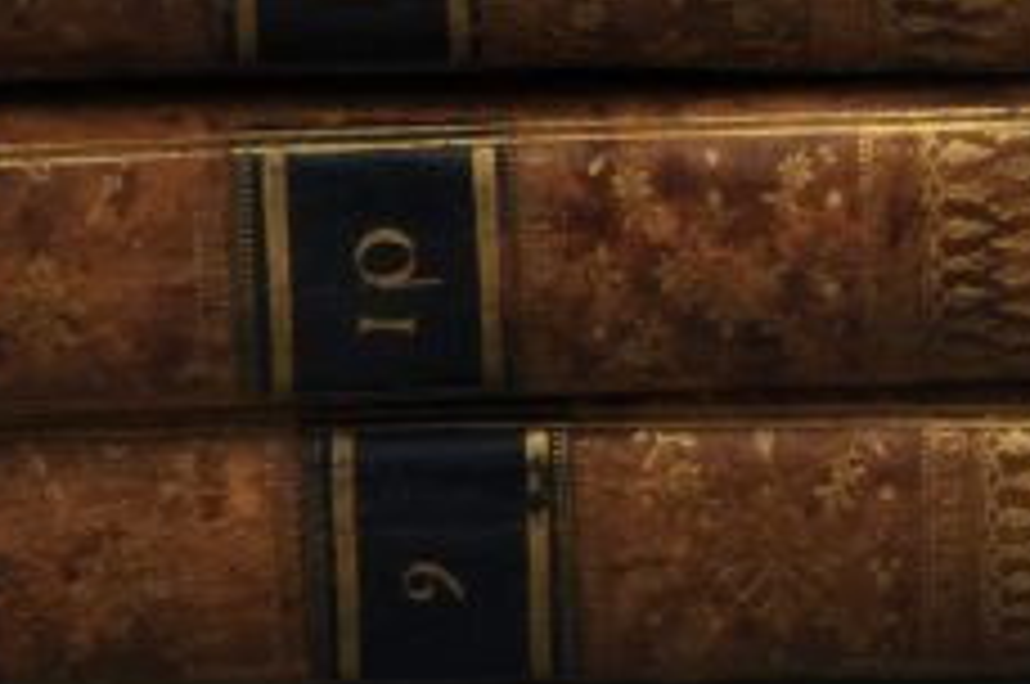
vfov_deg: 4.3
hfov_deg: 6.5
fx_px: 9000
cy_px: -479
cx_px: 1129
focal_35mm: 315
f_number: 16
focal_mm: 40
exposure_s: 1/8
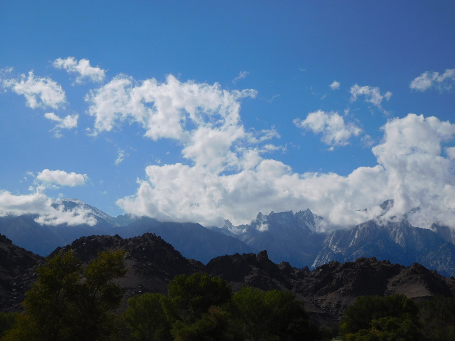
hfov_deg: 31.2
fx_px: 815
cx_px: 228
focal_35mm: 62
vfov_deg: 23.6
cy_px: 170
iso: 125
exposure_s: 1/800
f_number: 8.8
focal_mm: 11.1
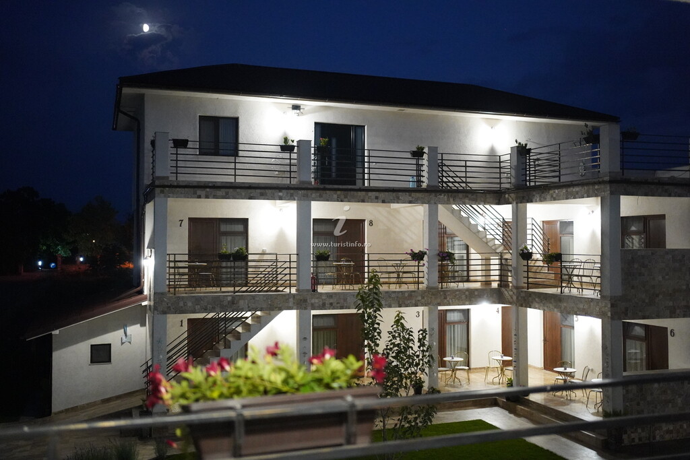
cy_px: 230
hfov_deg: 54.4
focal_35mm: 35
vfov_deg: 37.9
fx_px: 671
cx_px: 345
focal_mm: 35
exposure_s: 1/125
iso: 10000
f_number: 1.8
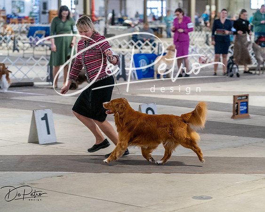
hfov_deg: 16.6
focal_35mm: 116
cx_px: 132
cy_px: 106
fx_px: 909
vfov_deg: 13.3
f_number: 3.5
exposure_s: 1/250
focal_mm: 103
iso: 6400
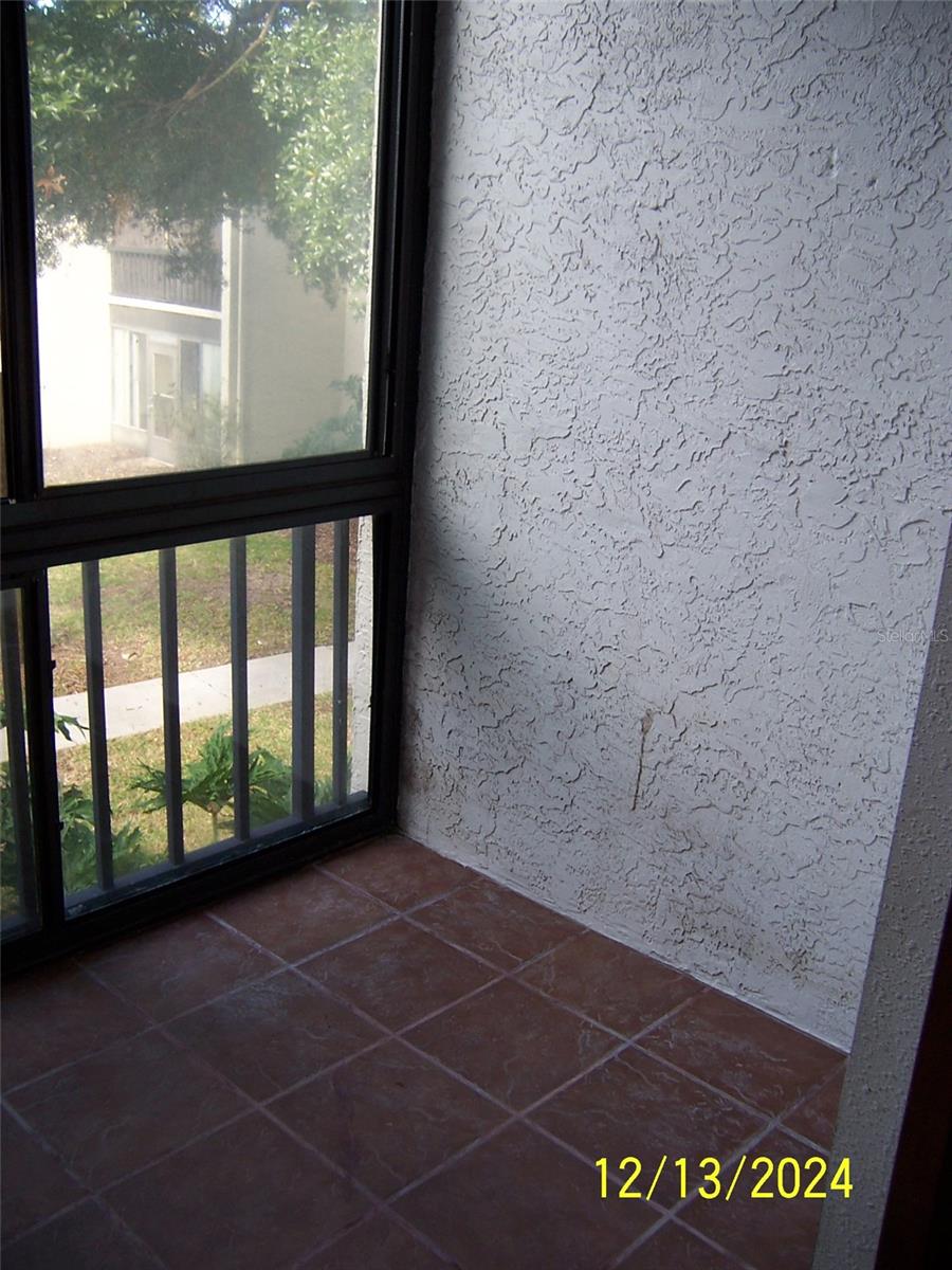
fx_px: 1210
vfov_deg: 55.4
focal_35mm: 33
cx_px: 476
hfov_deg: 42.9
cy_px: 635
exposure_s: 1/60
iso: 80
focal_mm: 5.5
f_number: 2.8
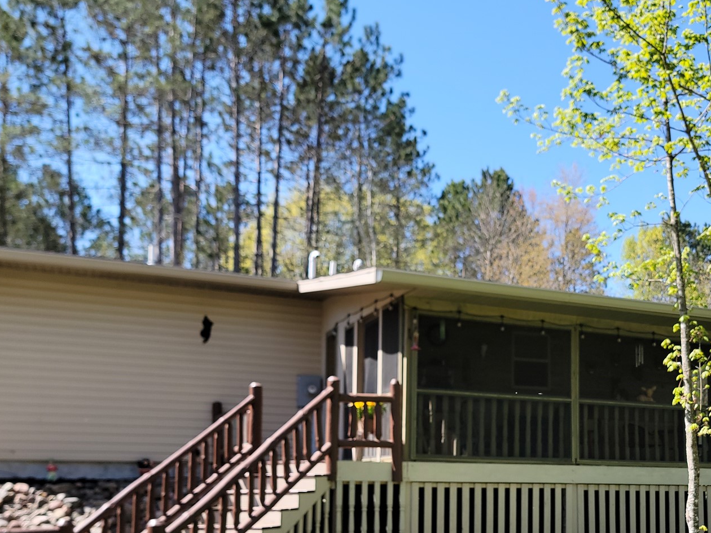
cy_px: 401
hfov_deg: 47.3
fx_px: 801
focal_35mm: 39
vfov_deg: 36.0
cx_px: 455
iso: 16
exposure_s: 1/357
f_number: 1.8
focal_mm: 6.7
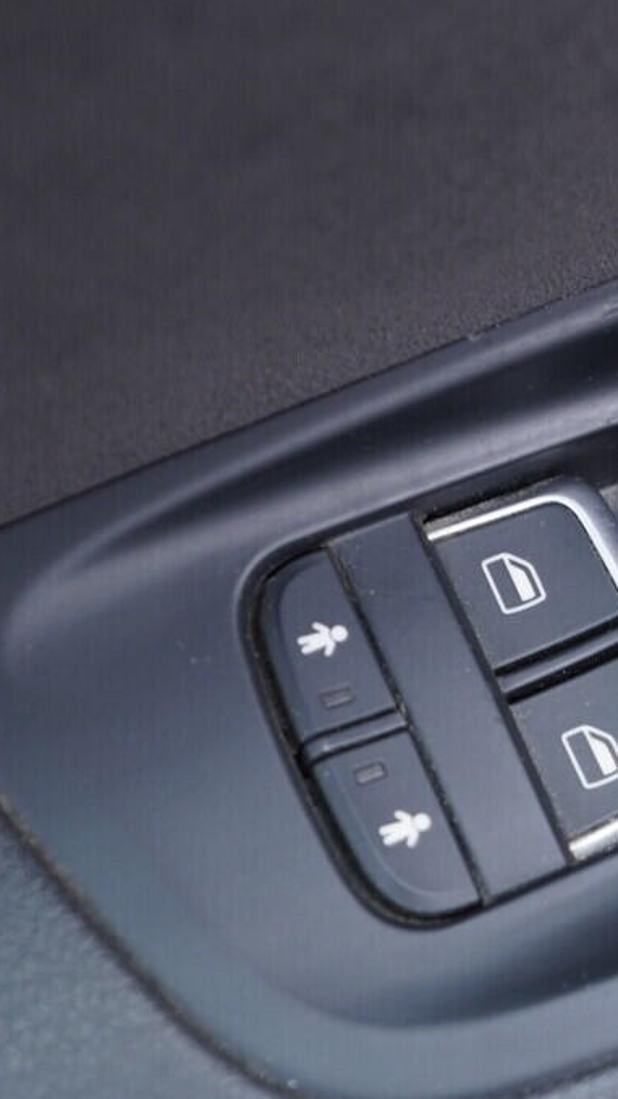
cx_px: 835
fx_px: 2330
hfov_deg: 14.4
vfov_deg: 26.4
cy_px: 405
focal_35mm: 80
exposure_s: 1/40
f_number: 2.8
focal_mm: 24
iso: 400
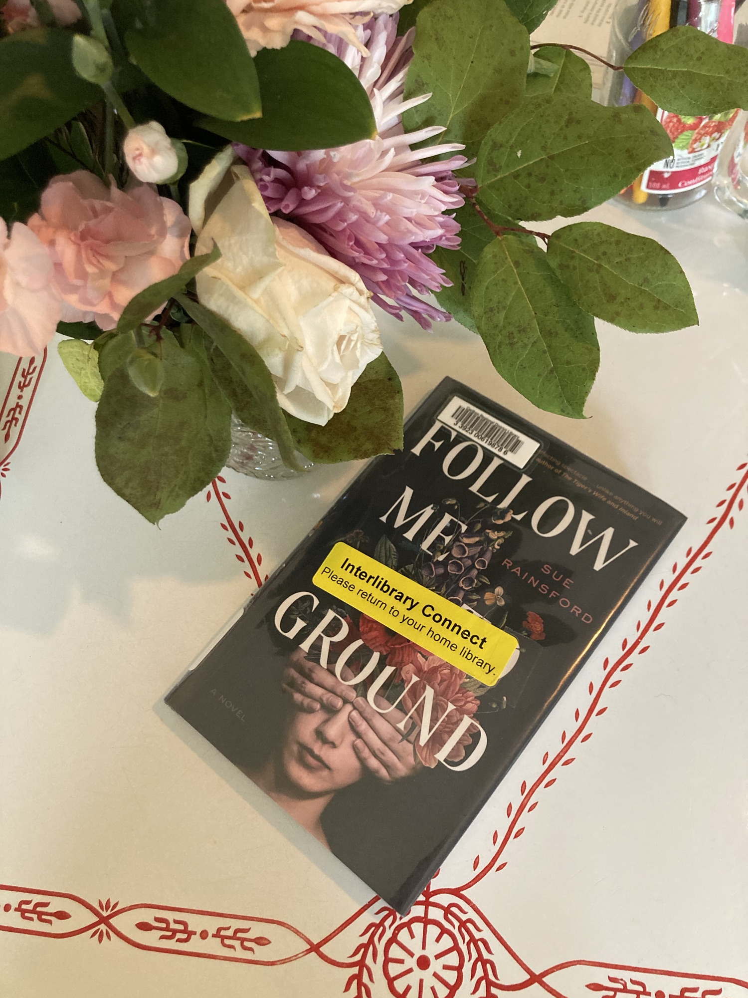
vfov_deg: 63.4
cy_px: 499
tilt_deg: -63.0
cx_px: 374
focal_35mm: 28
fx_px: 807
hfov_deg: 49.7
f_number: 1.8
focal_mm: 3.99
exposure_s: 1/40
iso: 320
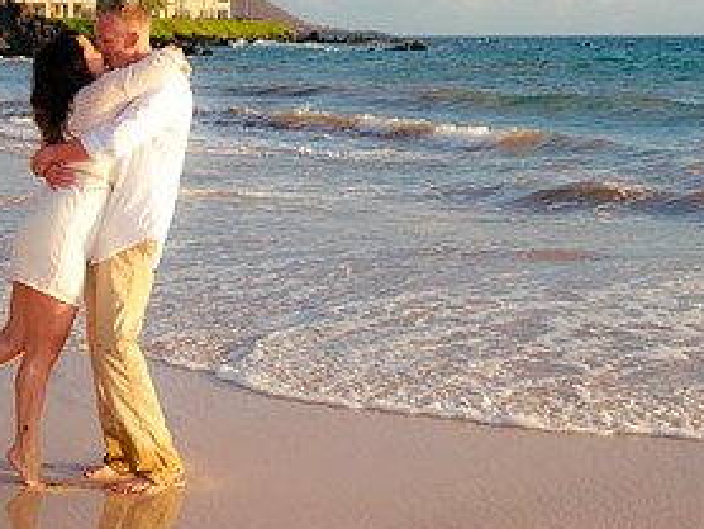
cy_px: 115
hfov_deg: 23.3
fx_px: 1710
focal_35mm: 84
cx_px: 357
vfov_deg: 17.5
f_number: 2.8
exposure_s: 1/1600
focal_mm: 28
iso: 200
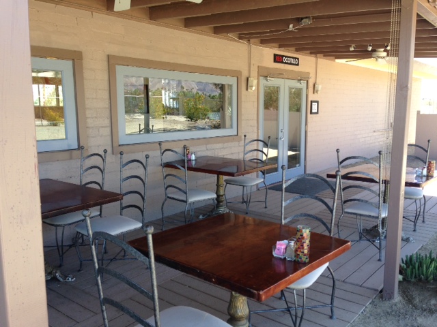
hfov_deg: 55.4
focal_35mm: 33
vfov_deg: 42.9
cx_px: 218
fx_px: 417
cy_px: 164
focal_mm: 4.12
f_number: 2.4
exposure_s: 1/152
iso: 50
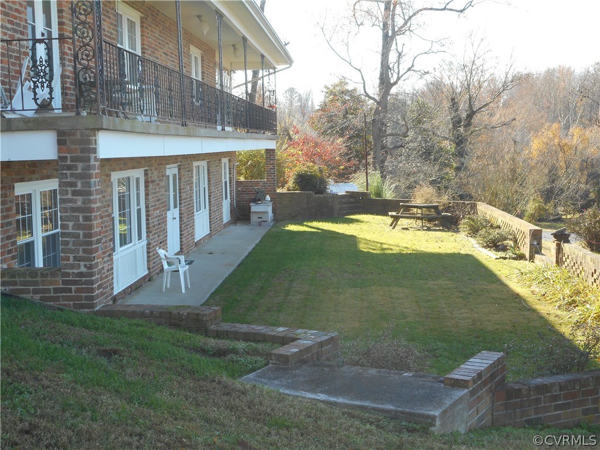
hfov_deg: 37.5
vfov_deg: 28.6
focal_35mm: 51
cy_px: 225
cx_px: 300
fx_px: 884
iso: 80
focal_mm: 9.1
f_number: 4.9
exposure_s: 1/80
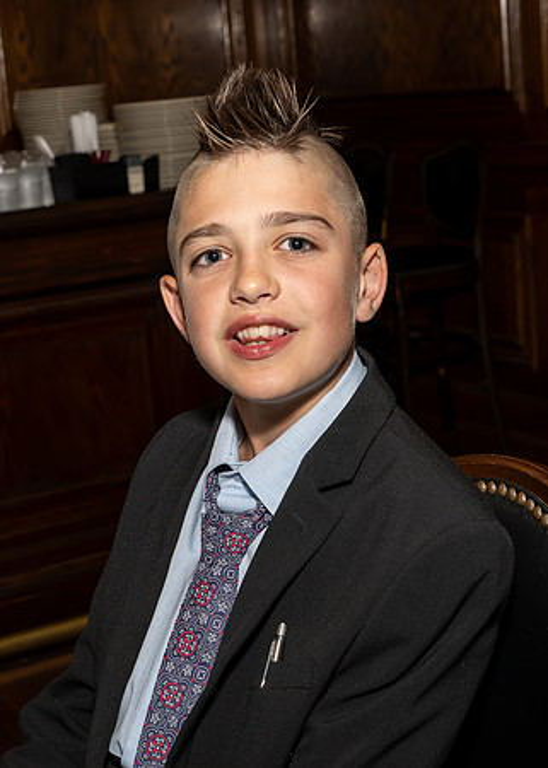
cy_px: 354
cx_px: 199
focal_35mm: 66
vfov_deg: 29.7
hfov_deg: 21.3
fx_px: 1450
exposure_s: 1/250
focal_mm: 42
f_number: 8
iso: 500
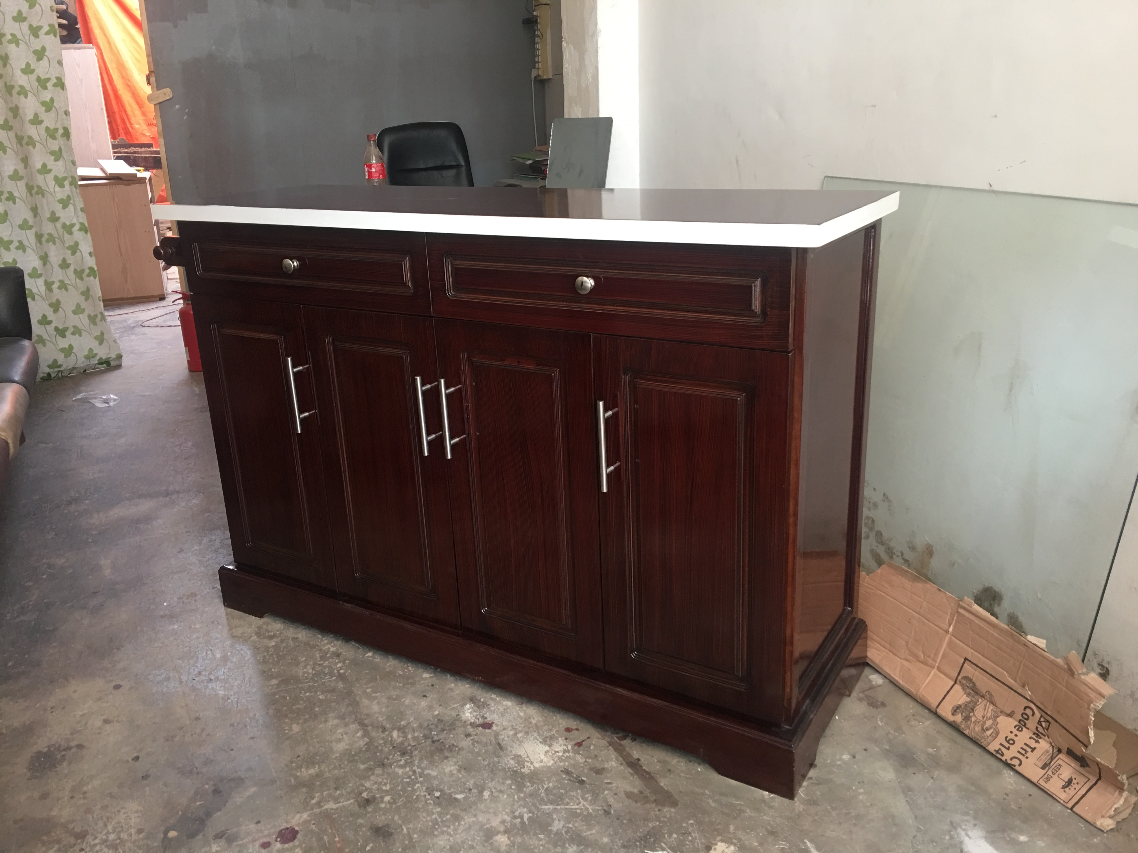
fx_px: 953
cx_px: 569
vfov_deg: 48.2
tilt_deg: -18.0
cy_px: 426
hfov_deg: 61.7
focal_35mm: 29
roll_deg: +2.2
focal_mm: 4.15
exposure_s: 1/17
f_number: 2.2
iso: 64
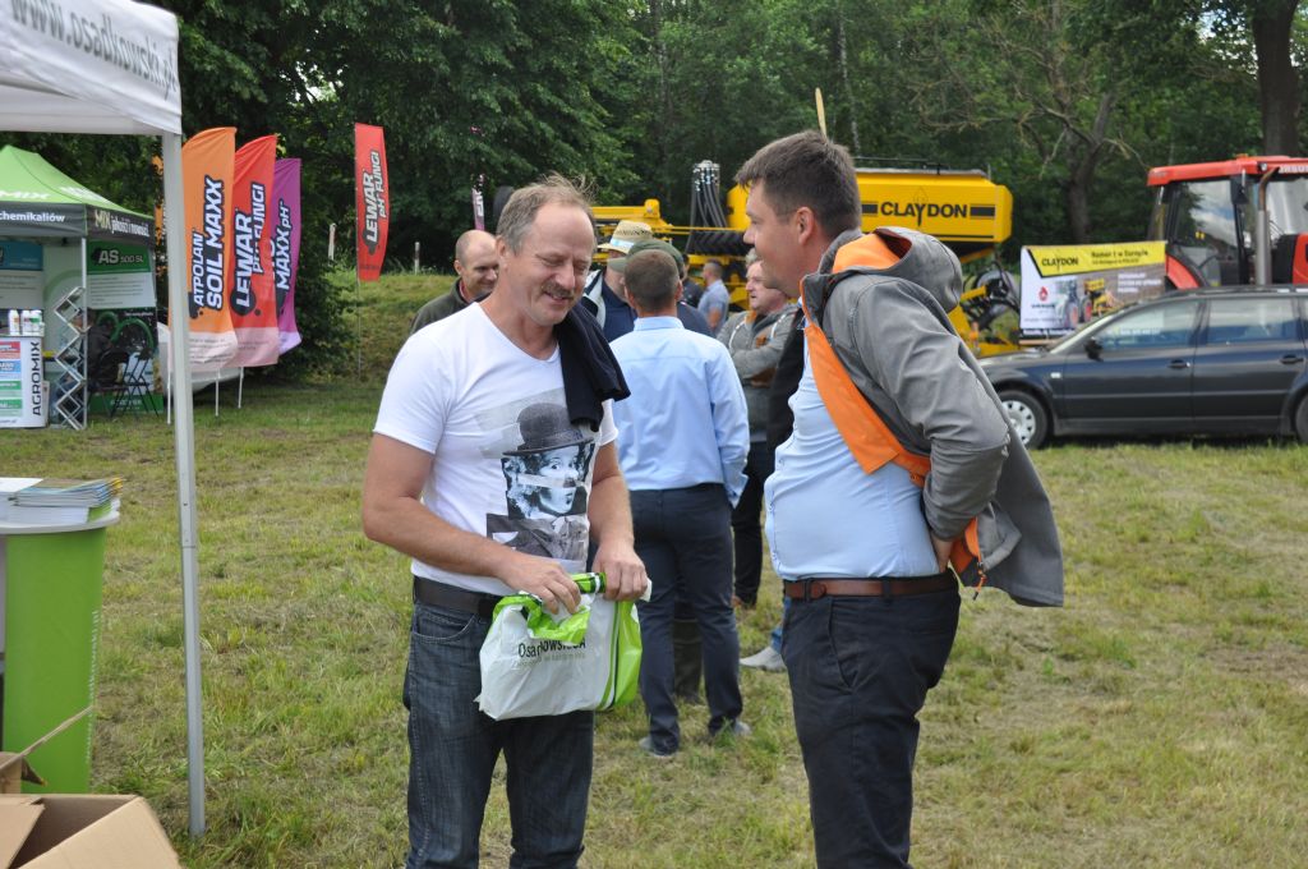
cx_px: 654
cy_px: 434
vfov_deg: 23.7
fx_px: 2068
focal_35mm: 57
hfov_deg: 35.1
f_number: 6.3
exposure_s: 1/160
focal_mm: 38
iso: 200
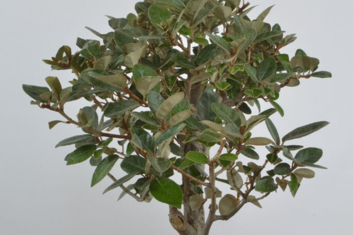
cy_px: 181
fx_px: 961
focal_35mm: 98
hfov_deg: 20.8
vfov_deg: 13.9
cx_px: 200
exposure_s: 1/3
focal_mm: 32
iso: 800
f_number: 18
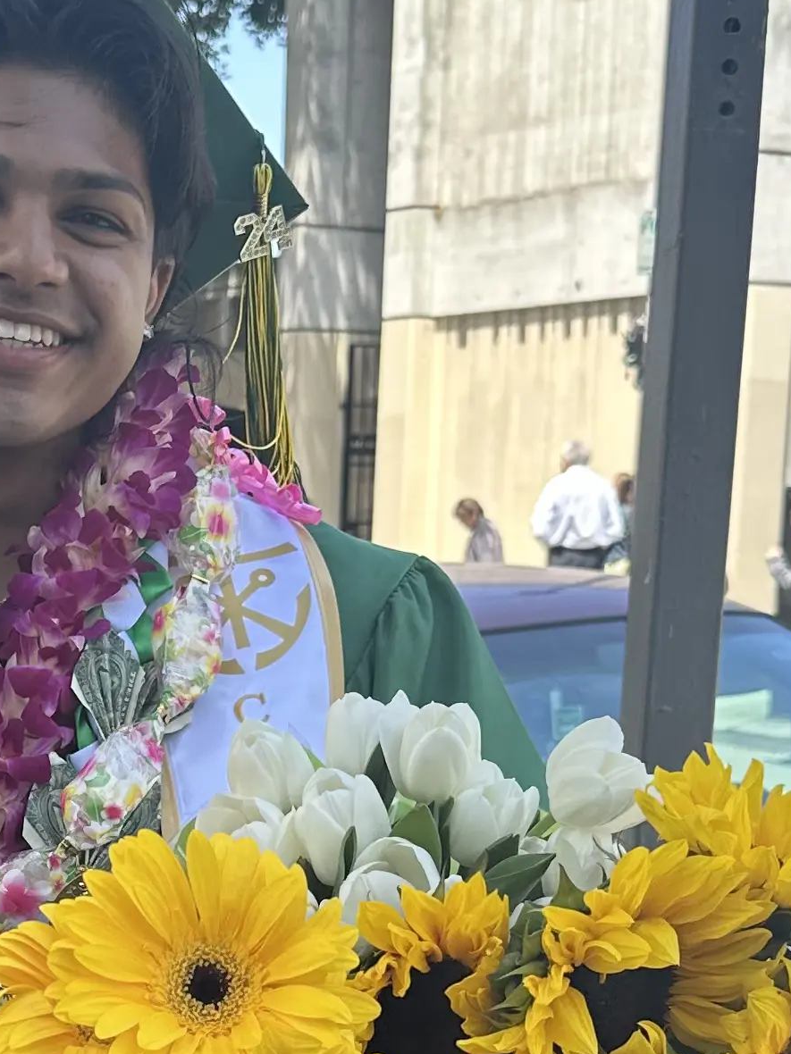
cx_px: 53
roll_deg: -1.2
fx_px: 2498
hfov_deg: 17.7
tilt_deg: -9.3
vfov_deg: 23.1
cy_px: 993
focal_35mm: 82
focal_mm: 6.86
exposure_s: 1/745
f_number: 1.78
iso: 80
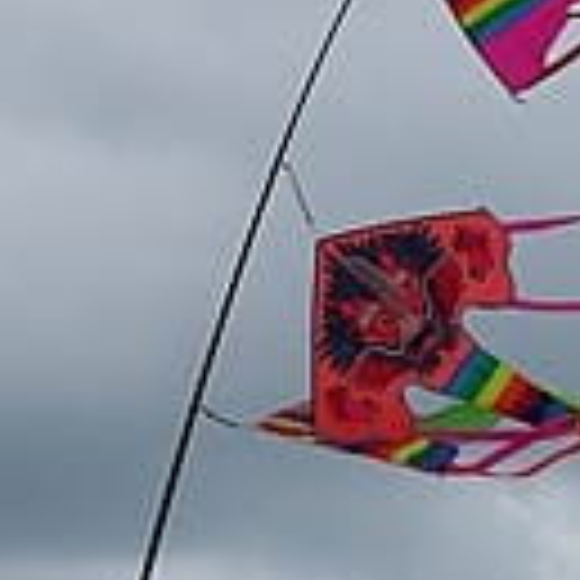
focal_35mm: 165
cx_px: 715
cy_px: 373
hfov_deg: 10.4
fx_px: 3128
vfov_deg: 10.6
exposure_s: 1/800
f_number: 4.5
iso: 100
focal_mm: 20
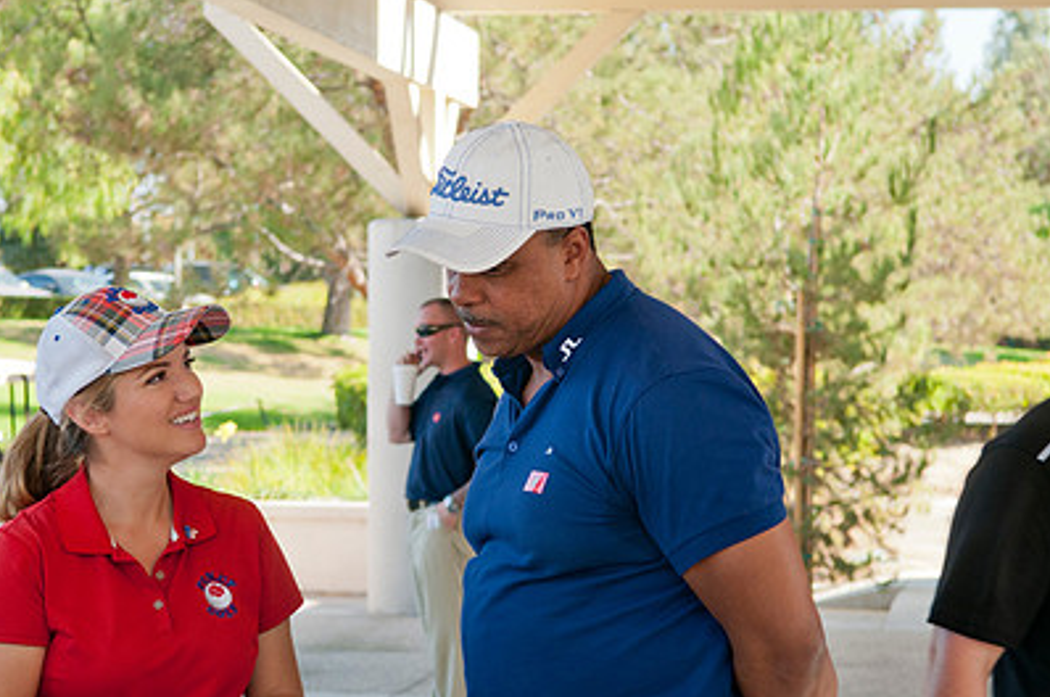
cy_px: 471
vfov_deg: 13.0
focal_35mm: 105
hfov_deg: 19.5
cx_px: 433
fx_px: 3058
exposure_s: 1/60
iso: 200
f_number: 5
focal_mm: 48
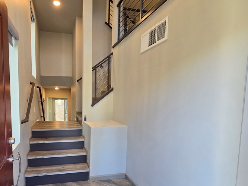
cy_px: 114
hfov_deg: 79.6
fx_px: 143
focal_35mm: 20
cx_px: 87
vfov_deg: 65.1
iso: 125
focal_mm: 2.2
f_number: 2.2
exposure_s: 1/60
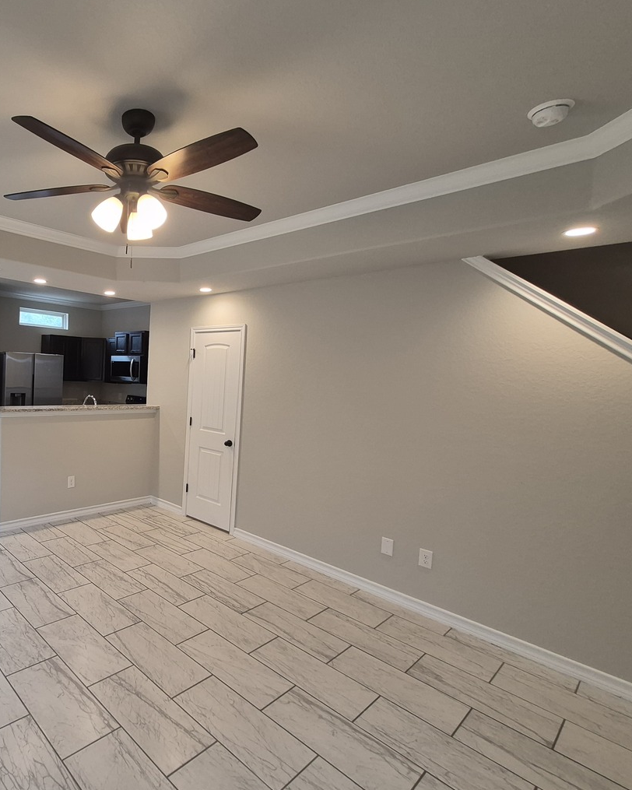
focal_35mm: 18
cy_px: 396
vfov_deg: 86.4
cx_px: 146
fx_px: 421
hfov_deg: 68.2
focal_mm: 1.74
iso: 125
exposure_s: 1/60
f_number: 2.2
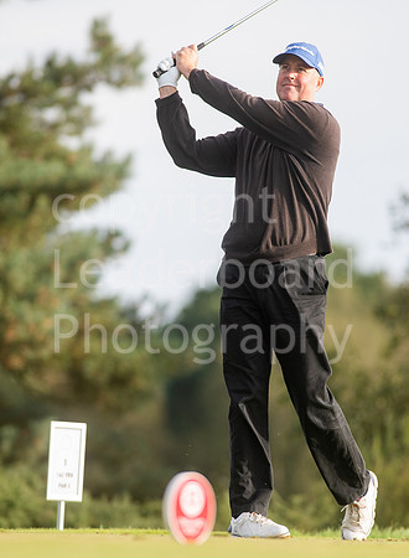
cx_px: 213
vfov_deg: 4.6
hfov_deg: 3.3
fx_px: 7001
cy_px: 280
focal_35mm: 438
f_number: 4
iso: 640
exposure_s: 1/2000
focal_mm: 300
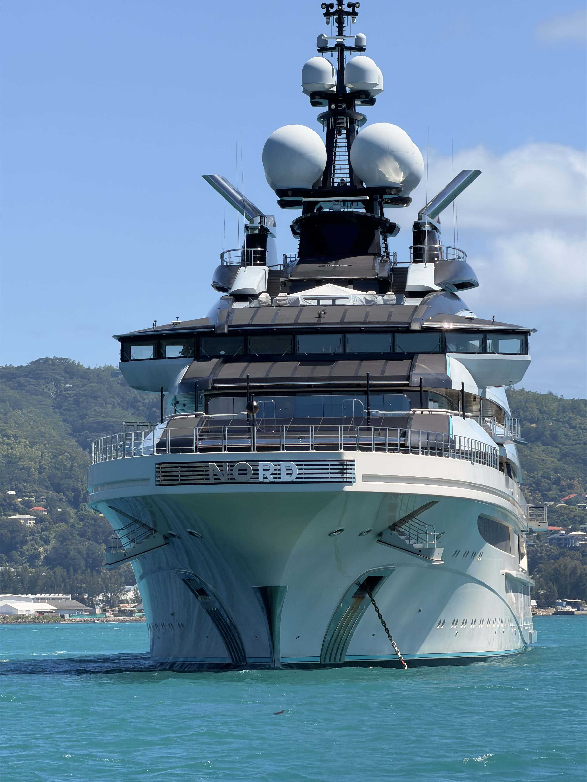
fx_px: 4522
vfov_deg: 9.9
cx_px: 294
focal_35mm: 200
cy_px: 391
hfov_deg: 7.4
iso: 16
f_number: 2.8
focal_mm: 16.89
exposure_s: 1/639
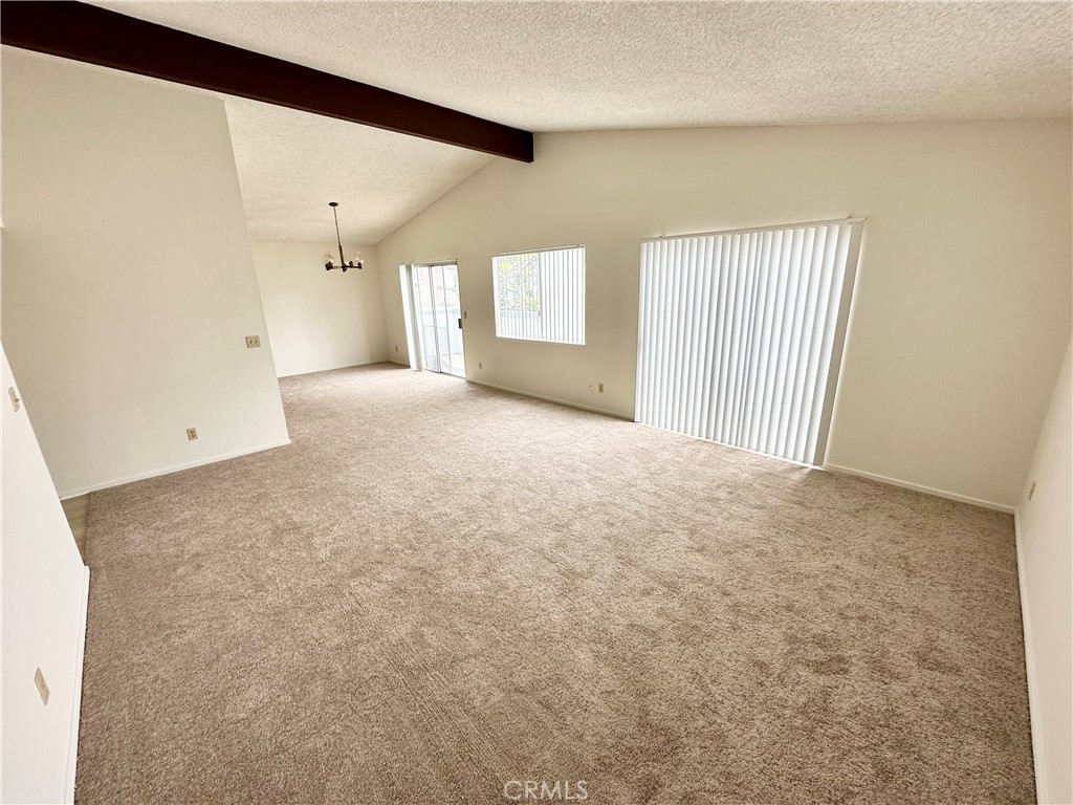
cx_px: 536
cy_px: 402
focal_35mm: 14
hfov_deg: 102.1
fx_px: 434
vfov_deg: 85.7
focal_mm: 2.22
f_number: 2.2
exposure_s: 1/106
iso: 40
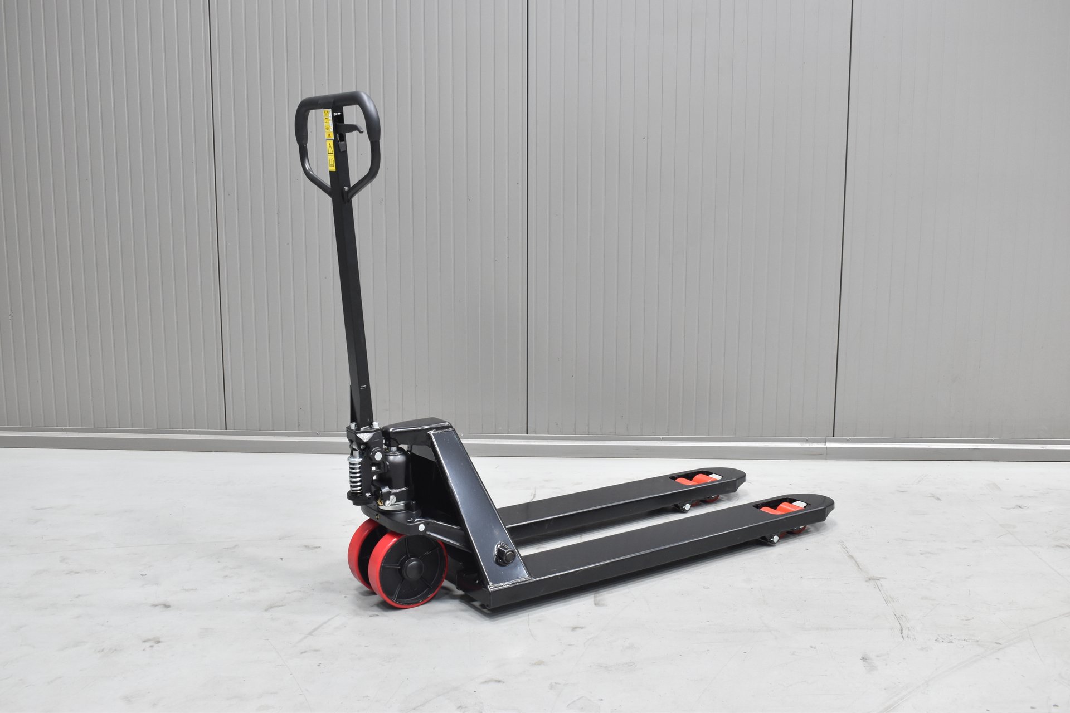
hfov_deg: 53.1
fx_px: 1070
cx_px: 535
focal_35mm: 36
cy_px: 356
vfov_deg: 36.9
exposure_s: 1/13
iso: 1000
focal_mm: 24
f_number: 6.3
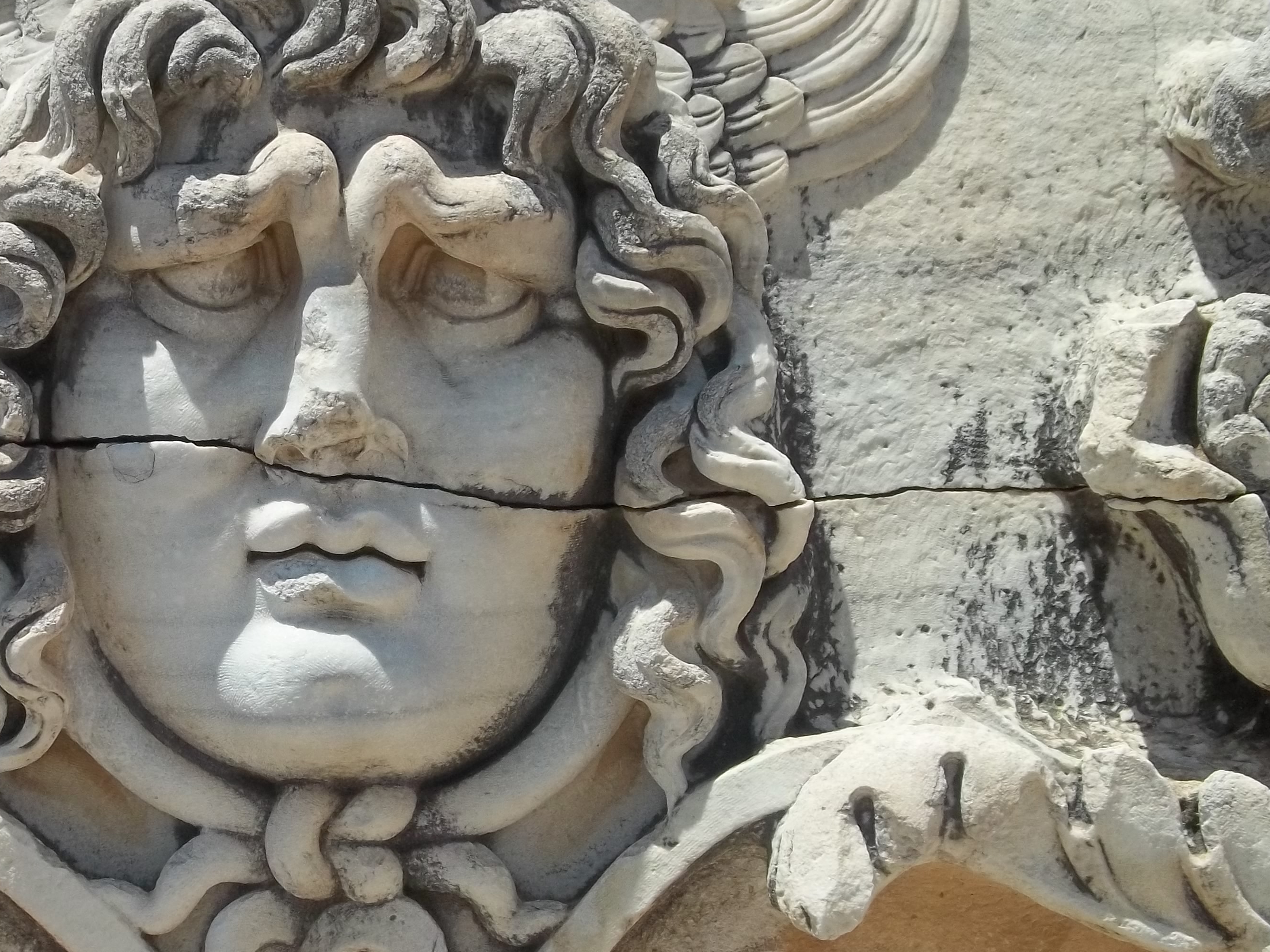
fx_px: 2715
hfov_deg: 25.9
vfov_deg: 19.9
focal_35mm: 74
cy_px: 517
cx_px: 261
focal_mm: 8.3
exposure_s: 1/200
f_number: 8.8
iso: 64
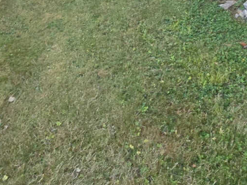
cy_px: -76
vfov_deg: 27.2
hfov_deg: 45.7
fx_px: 292
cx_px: 107
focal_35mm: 41
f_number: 2.2
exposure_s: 1/60
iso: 250
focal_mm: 2.2
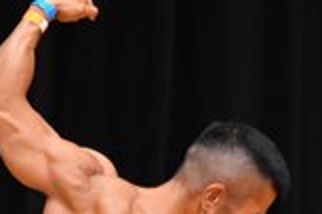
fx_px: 11598
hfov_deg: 1.6
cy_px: 420
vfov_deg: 1.1
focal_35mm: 1298
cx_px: 67
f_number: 5.6
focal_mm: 180
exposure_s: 1/400
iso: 4000
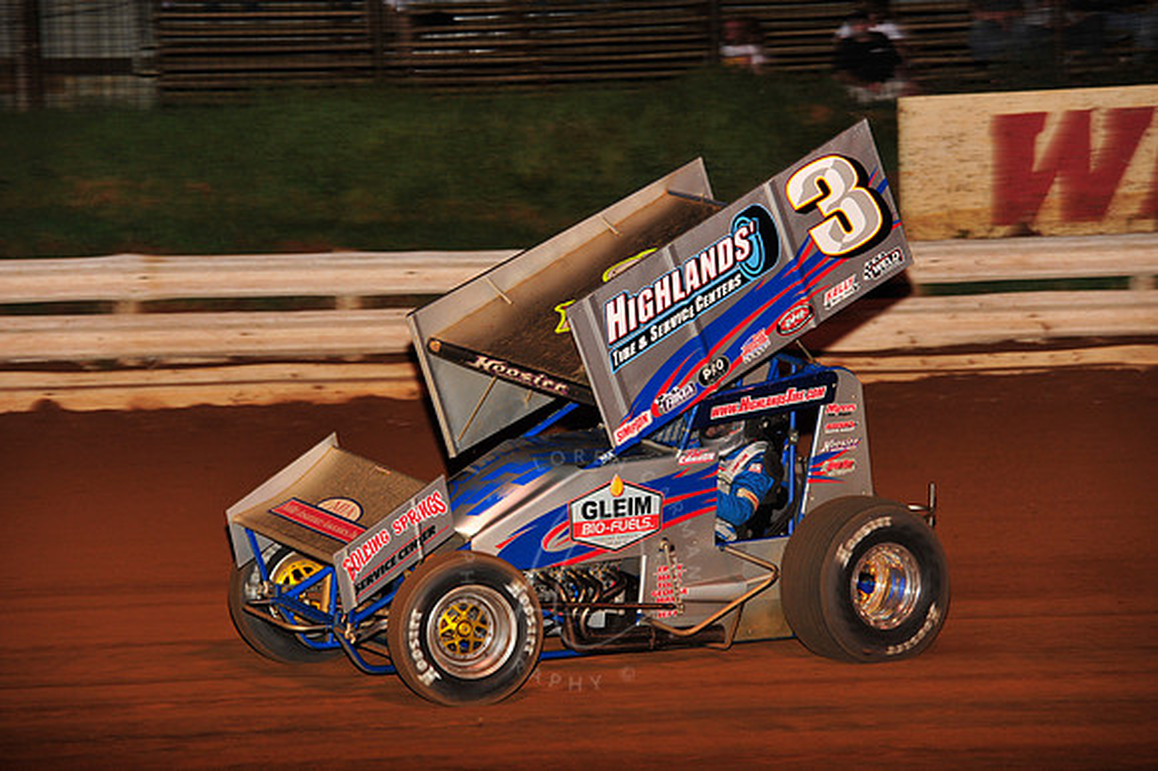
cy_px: 386
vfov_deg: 9.5
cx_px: 579
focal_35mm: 145
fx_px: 4661
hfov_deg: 14.2
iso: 1000
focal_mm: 145
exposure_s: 1/320
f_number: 6.3
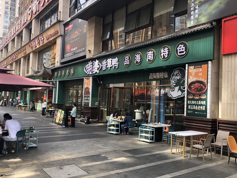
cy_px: 93
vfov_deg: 44.2
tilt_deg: +3.4
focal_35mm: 32
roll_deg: -3.2
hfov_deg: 56.7
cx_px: 128
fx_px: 219
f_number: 1.8
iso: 25
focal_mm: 3.99
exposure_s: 1/209
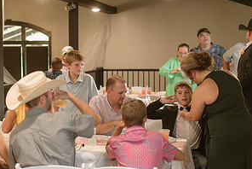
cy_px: 91
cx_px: 117
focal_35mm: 73
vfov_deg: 18.7
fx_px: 511
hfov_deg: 27.7
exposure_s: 1/200
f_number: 1.4
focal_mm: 35
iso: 1250
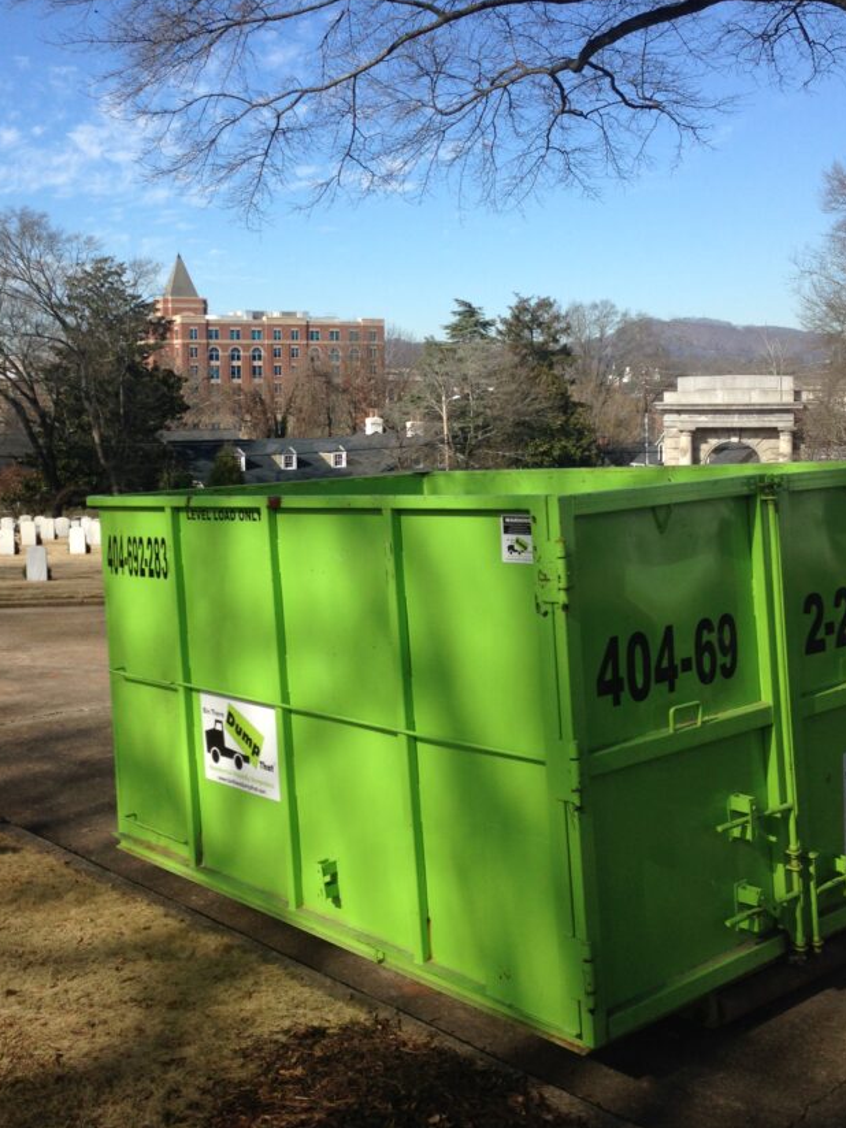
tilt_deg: -5.7
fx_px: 1336
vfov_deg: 45.6
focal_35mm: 41
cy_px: 482
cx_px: 372
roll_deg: +0.2
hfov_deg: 35.1
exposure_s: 1/1427
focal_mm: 4.12
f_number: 2.4
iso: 50
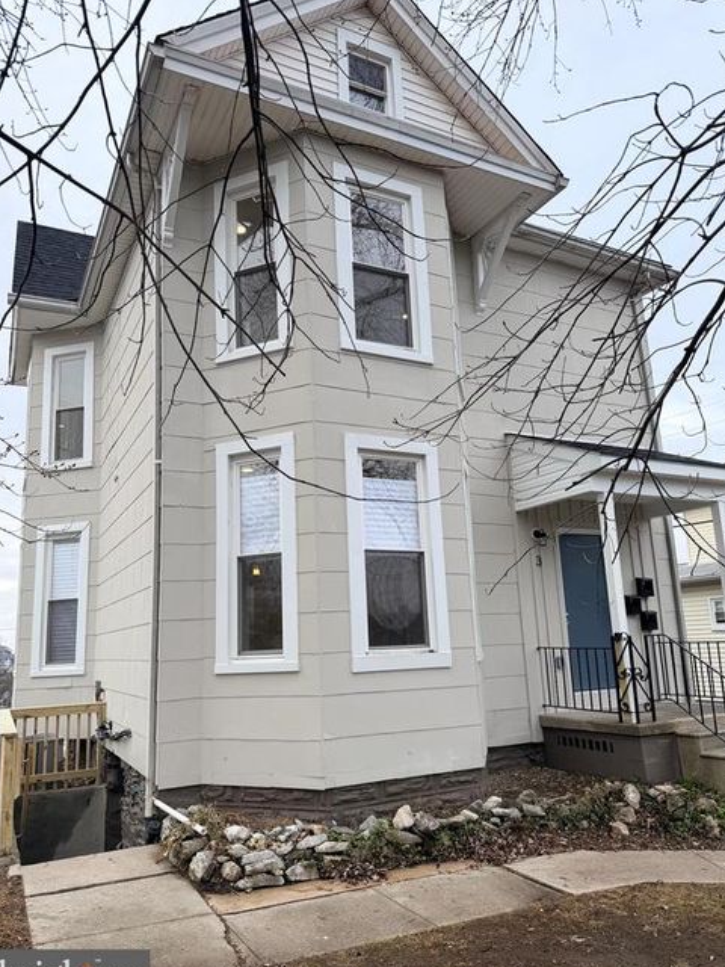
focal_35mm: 25
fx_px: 698
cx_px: 364
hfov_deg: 54.9
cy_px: 499
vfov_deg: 69.4
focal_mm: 6.76
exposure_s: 1/1292
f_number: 1.78
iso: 80
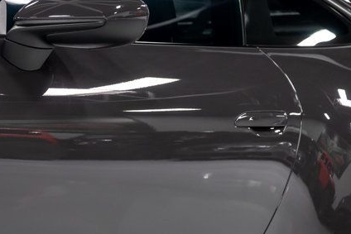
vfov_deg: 8.7
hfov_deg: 13.0
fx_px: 1531
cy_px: 196
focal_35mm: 157
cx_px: 83
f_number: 4
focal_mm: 65
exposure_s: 1/60
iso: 800
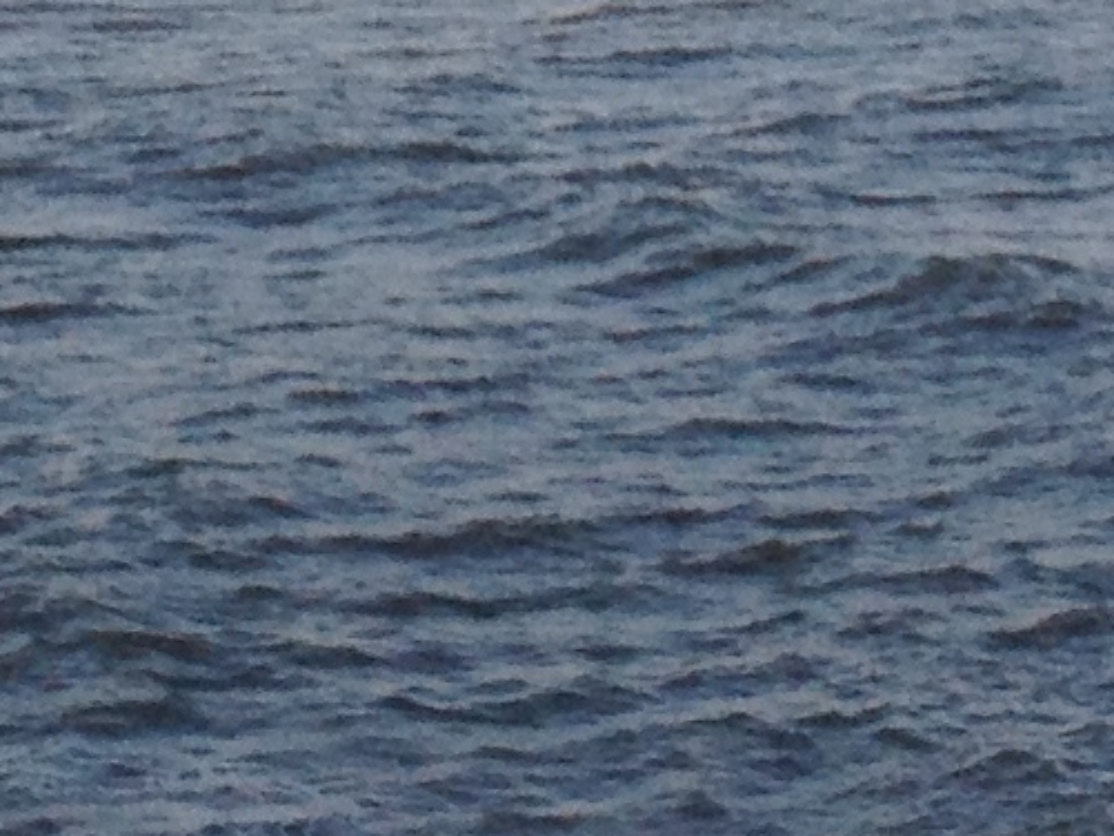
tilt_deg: -0.9
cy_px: -838
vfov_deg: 6.3
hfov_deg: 8.7
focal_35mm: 228
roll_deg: +0.6
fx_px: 7339
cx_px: 478
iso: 50
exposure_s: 1/726
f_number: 2.4
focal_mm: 4.28
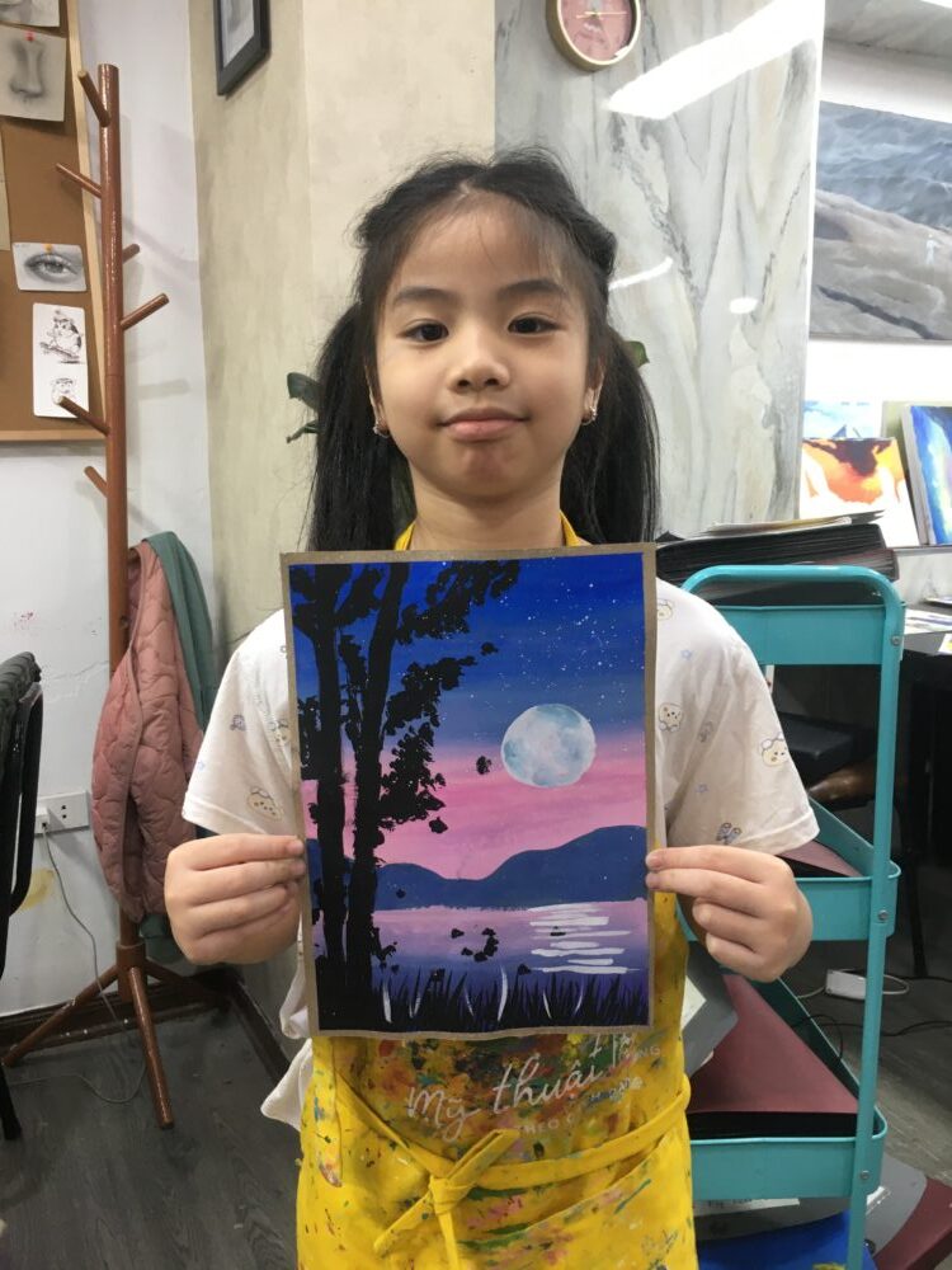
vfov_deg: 61.7
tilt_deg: -9.5
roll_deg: +0.1
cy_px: 635
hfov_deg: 48.2
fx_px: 1063
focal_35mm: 29
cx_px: 476
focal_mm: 4.15
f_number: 2.2
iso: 64
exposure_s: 1/33
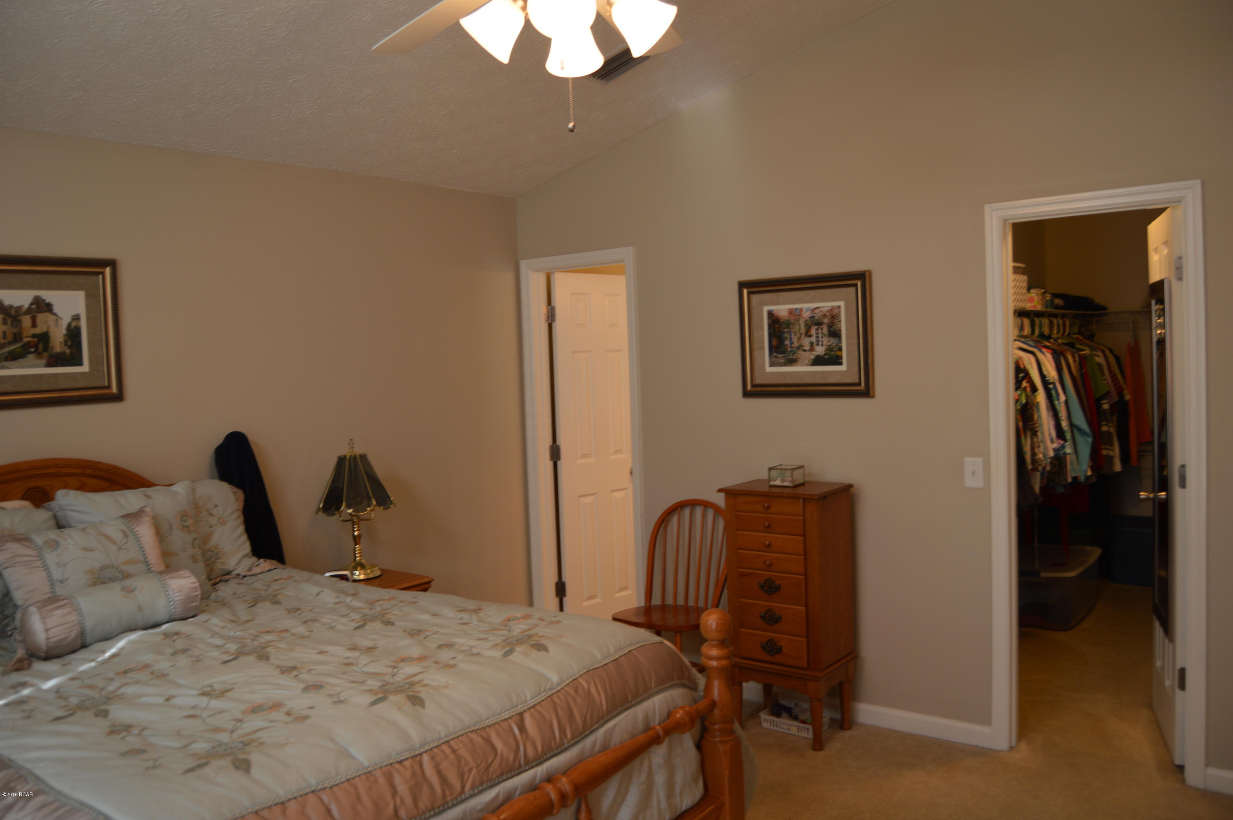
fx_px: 924
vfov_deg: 47.8
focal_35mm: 27
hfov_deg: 67.4
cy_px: 410
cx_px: 616
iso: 100
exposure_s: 1/20
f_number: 3.5
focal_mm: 18
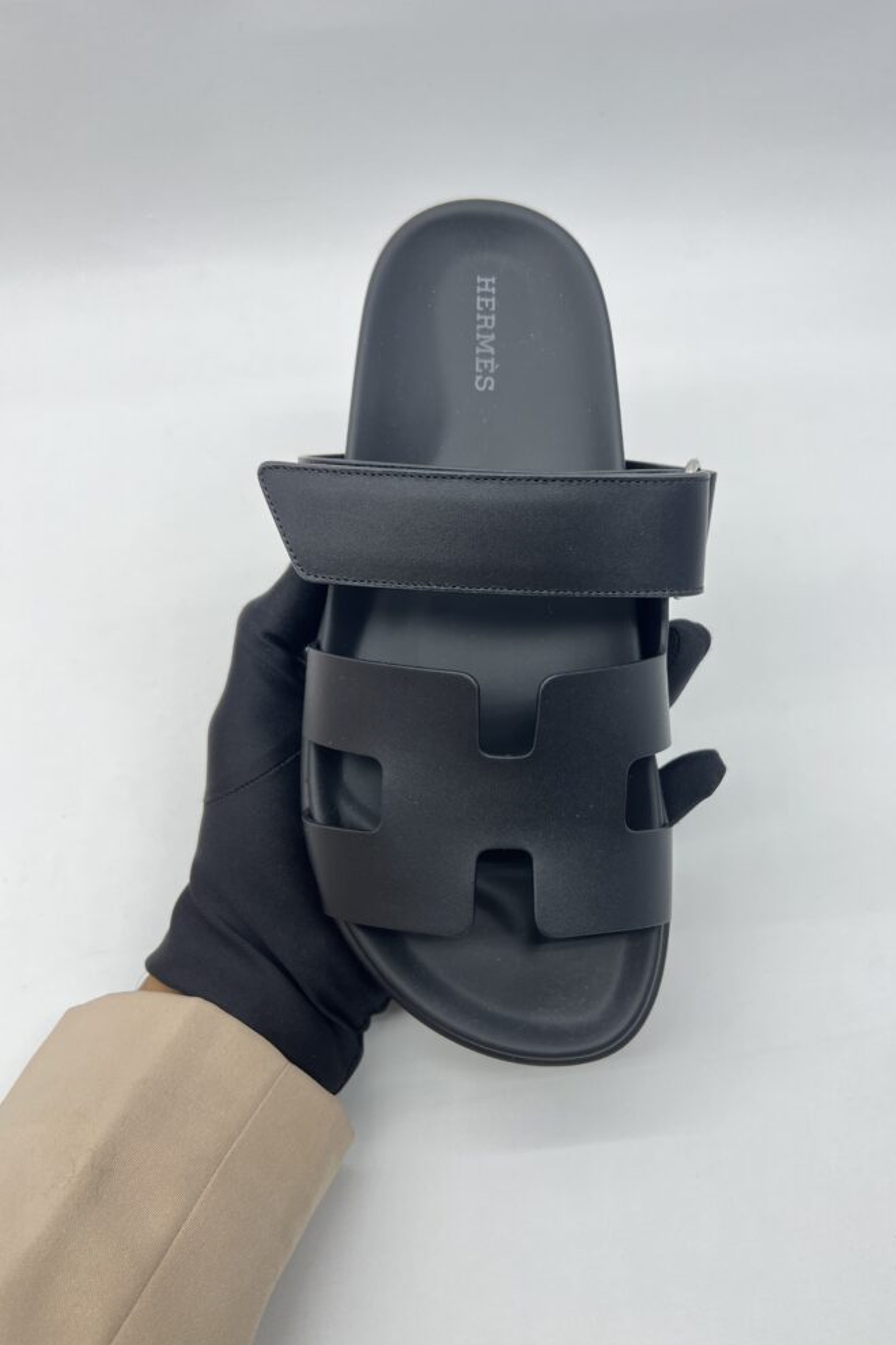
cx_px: 500
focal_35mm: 28
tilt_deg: -53.9
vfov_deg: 65.5
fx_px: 1046
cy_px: 685
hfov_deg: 46.3
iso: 40
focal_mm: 5.7
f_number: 1.5
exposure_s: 1/100
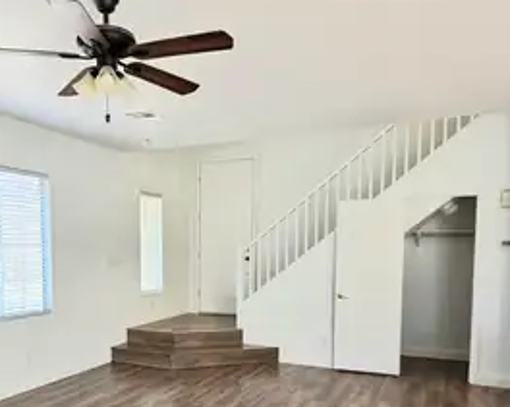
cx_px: 187
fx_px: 513
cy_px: 282
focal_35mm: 34
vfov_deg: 42.6
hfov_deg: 52.2
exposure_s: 1/120
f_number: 1.7
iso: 25
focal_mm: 6.3
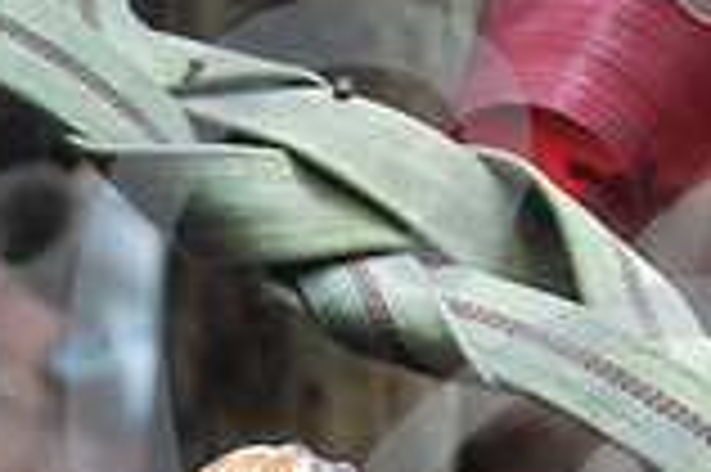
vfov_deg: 5.0
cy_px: 833
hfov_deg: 7.6
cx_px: 197
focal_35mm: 270
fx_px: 5327
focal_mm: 70
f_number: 2.8
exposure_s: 1/160
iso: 1000
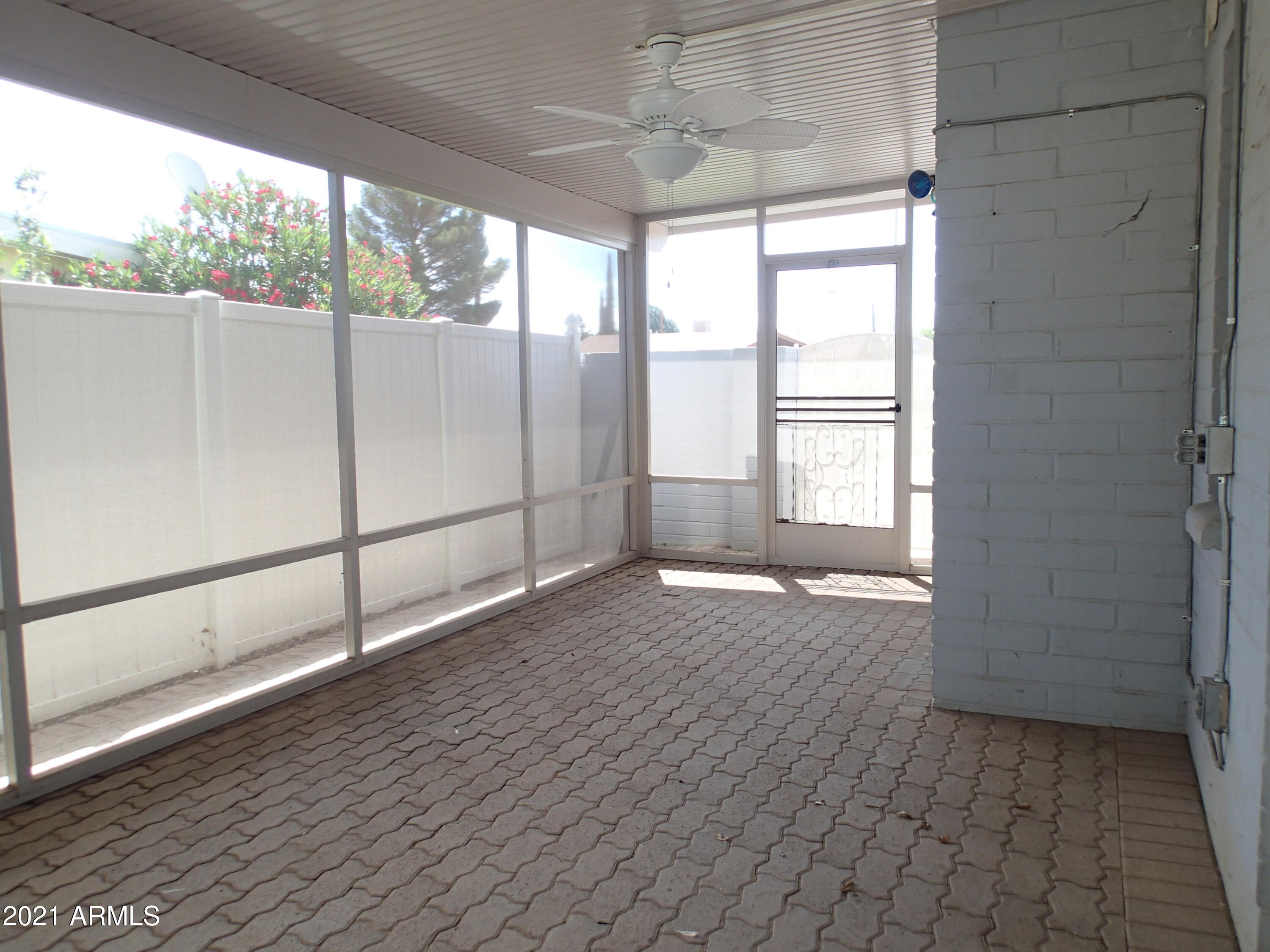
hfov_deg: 69.4
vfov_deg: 54.9
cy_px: 476
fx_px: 917
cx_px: 635
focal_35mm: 25
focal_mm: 4.5
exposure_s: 1/80
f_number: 2
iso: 100
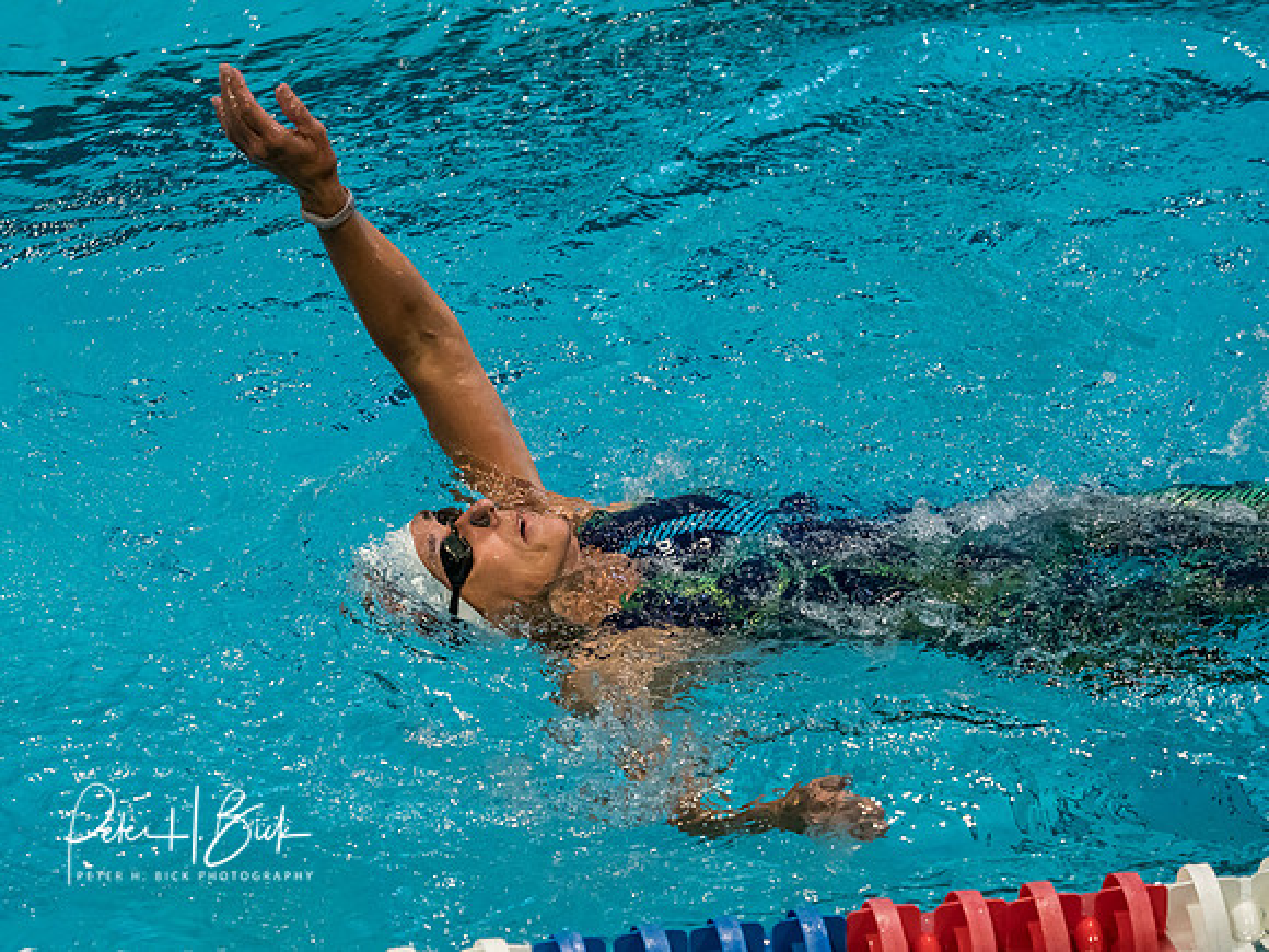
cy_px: 521
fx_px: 8971
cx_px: 469
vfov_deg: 6.1
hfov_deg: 8.1
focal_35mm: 245
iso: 3200
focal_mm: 97
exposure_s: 1/1000
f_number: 2.8
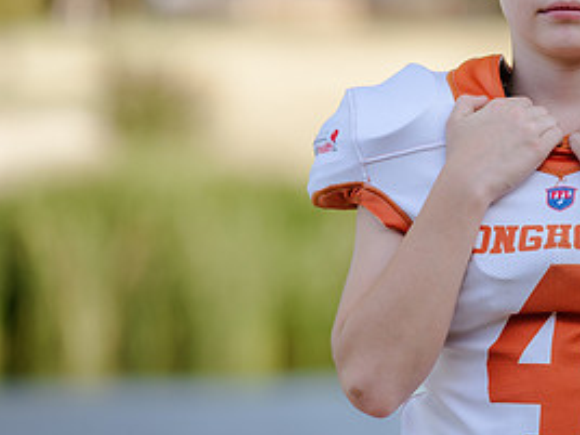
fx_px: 5747
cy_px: 137
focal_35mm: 343
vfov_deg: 4.3
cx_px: 588
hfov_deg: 5.8
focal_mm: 154
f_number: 3.5
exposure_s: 1/320
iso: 100
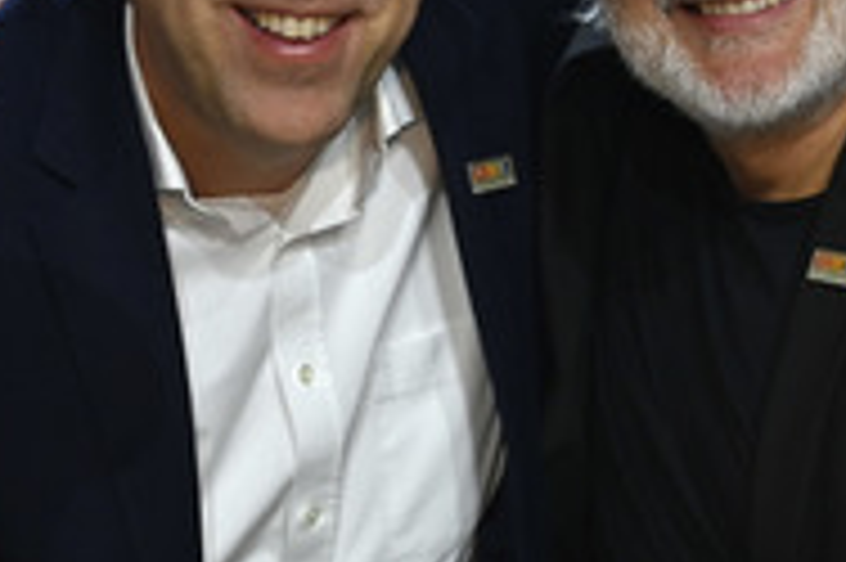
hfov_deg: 25.6
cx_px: 513
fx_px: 1855
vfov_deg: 17.2
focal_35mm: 79
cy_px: 180
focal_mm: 33
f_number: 4
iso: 800
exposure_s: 1/200
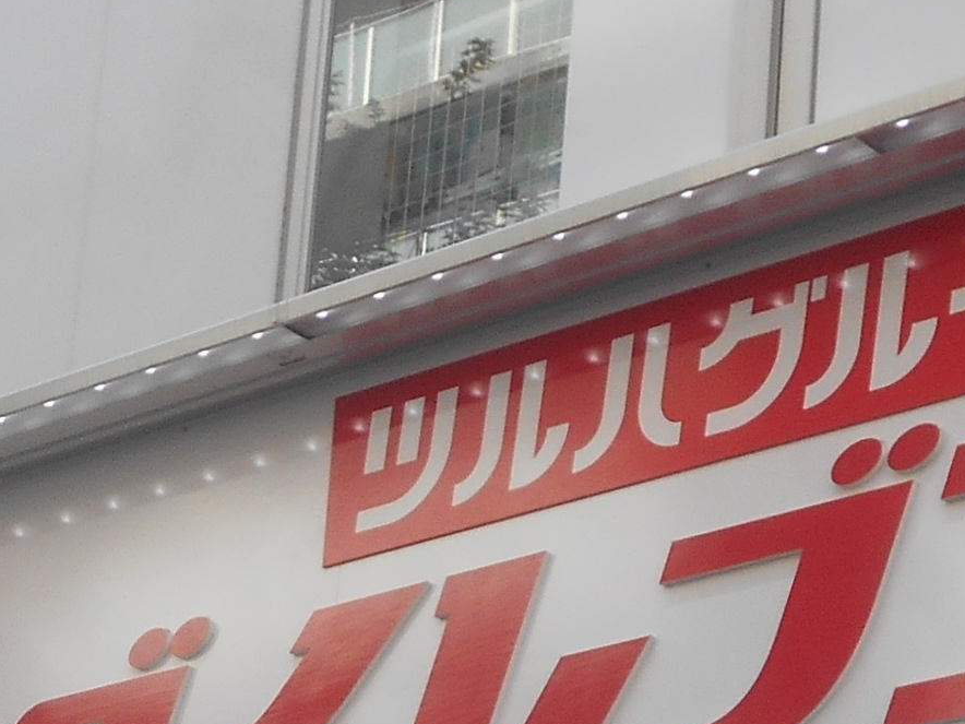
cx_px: 51
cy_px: 906
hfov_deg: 12.2
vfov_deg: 9.1
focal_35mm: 161
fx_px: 4488
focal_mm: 6.7
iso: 80
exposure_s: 1/200
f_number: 3.9
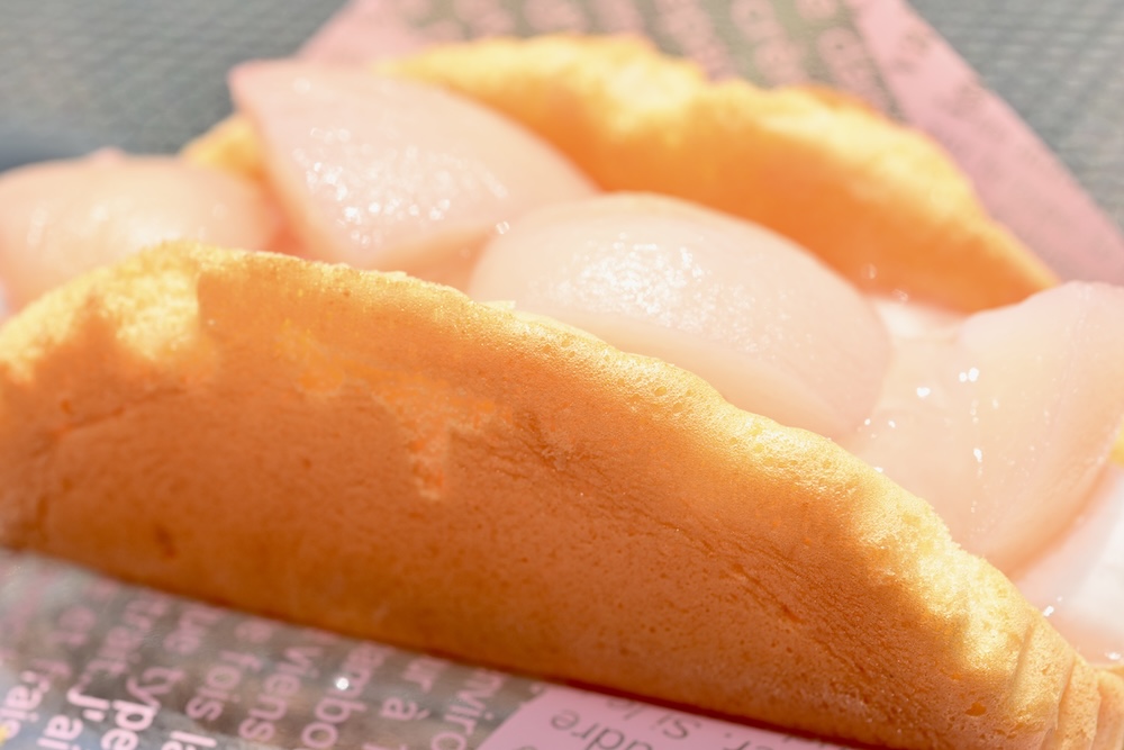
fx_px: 1873
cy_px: 375
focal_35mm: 60
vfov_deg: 22.6
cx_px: 562
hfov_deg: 33.4
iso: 100
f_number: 9
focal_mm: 60
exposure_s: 1/250
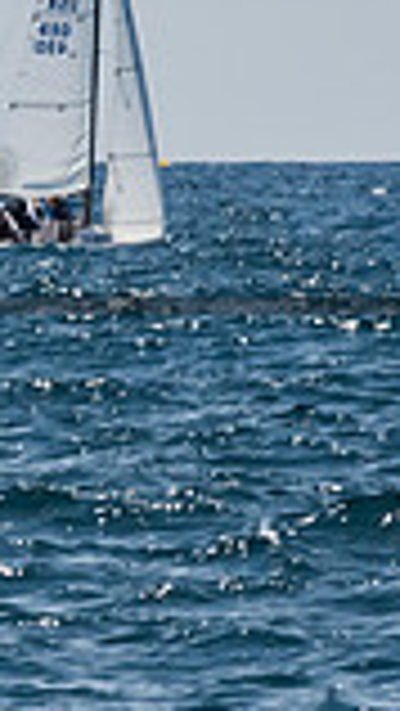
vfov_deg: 2.9
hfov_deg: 1.6
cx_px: -863
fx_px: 14127
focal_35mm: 750
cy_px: 410
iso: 640
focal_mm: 130
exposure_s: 1/1250
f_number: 14
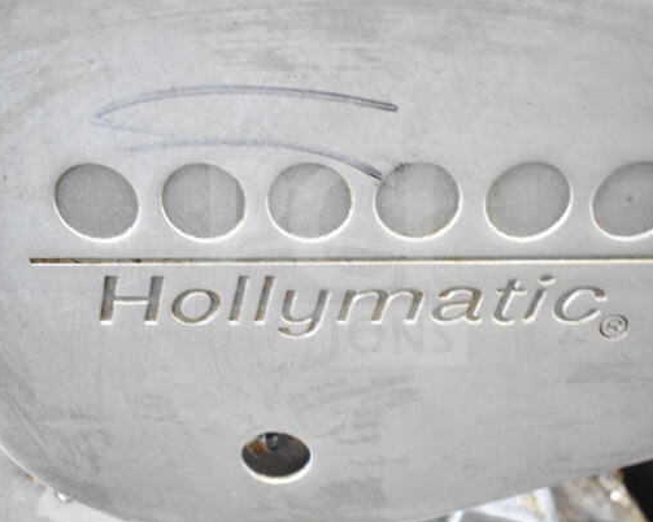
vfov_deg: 36.5
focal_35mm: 41
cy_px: 263
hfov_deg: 44.8
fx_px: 792
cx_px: 321
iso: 4000
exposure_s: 1/40
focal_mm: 24
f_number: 3.8
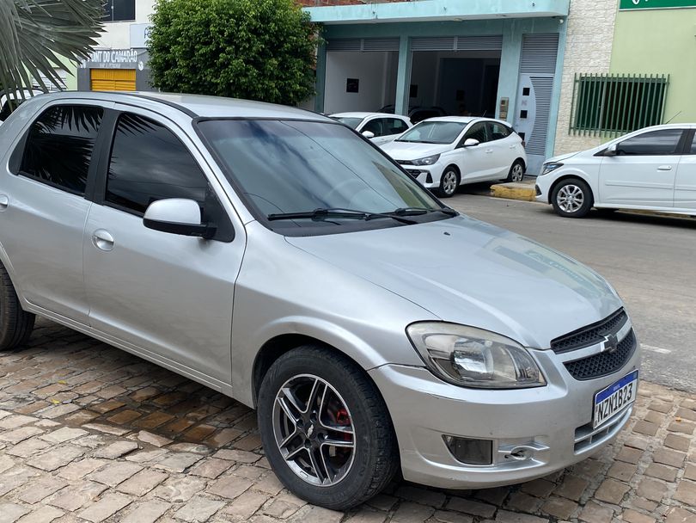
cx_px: 348
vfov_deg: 46.8
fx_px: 603
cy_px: 262
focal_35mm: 30
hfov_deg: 59.9
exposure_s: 1/2755
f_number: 1.8
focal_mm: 4.25
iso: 32
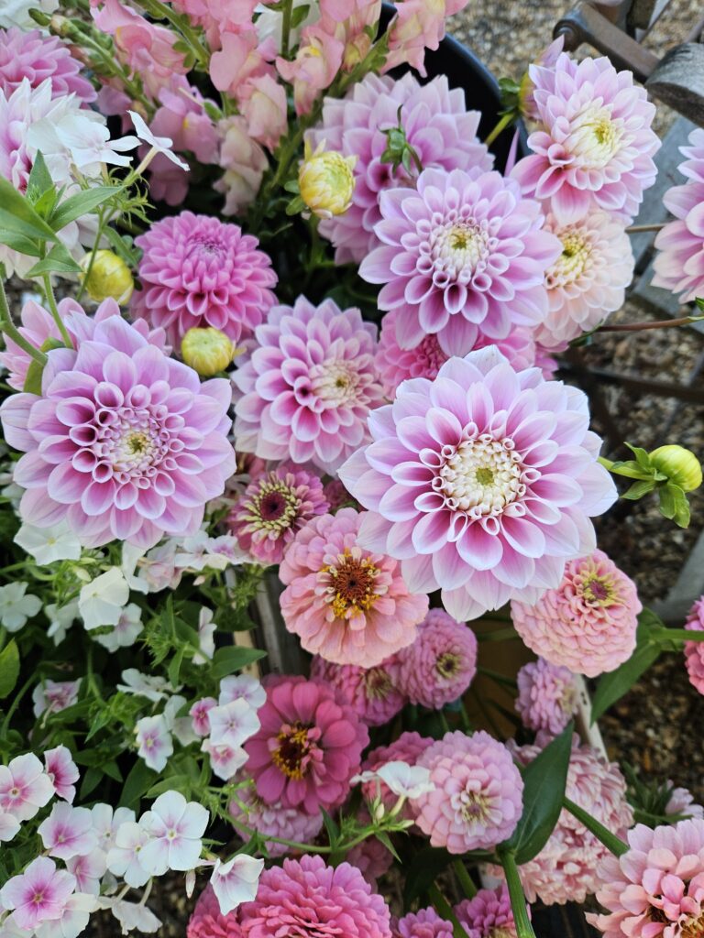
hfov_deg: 58.9
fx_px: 624
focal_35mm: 23
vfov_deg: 73.9
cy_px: 469
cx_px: 352
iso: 80
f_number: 1.8
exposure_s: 1/180
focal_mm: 5.4
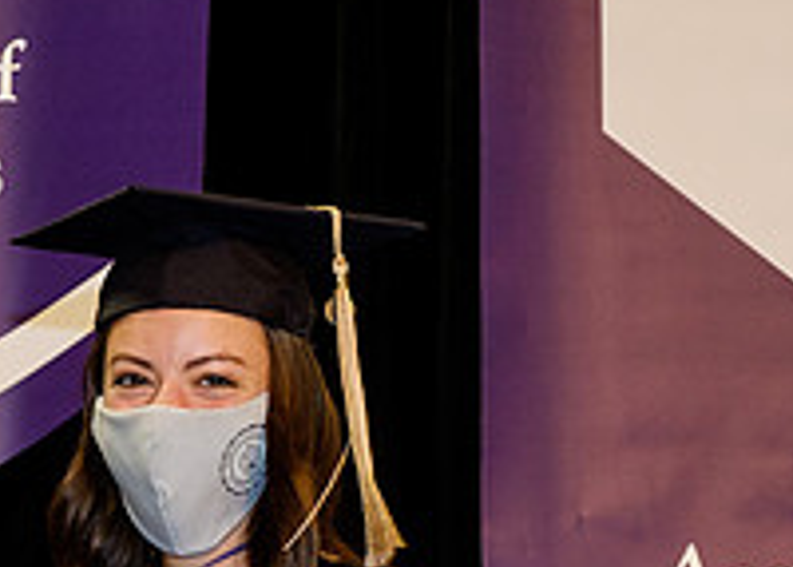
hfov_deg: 11.3
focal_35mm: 174
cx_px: -192
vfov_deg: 8.1
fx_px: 3920
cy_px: 782
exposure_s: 1/80
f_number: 4.5
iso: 800
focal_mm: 29.2
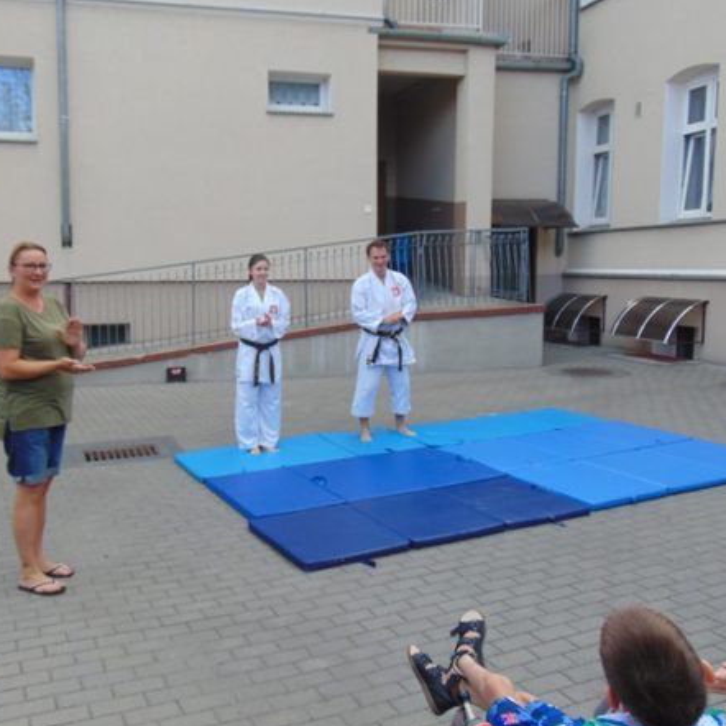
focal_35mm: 32
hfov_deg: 50.8
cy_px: 338
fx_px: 759
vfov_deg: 51.1
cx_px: 292
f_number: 3
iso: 80
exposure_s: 1/250
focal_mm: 4.5
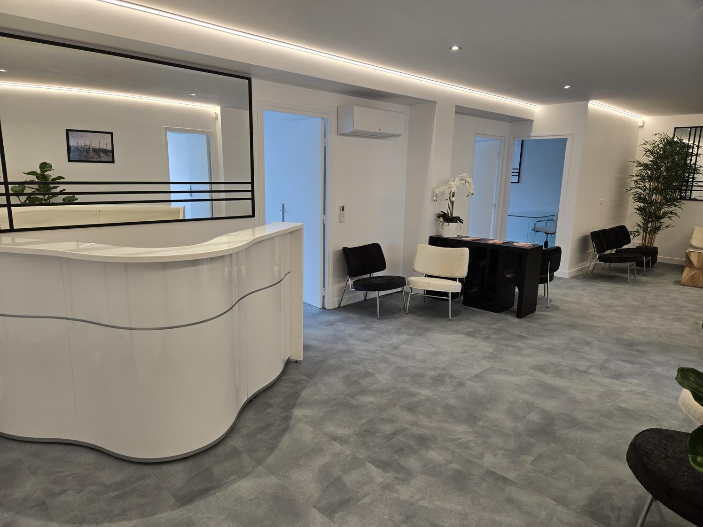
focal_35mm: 23
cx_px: 352
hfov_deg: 73.9
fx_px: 467
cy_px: 264
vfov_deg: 58.9
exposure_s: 1/100
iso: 50
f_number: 1.8
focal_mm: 5.4
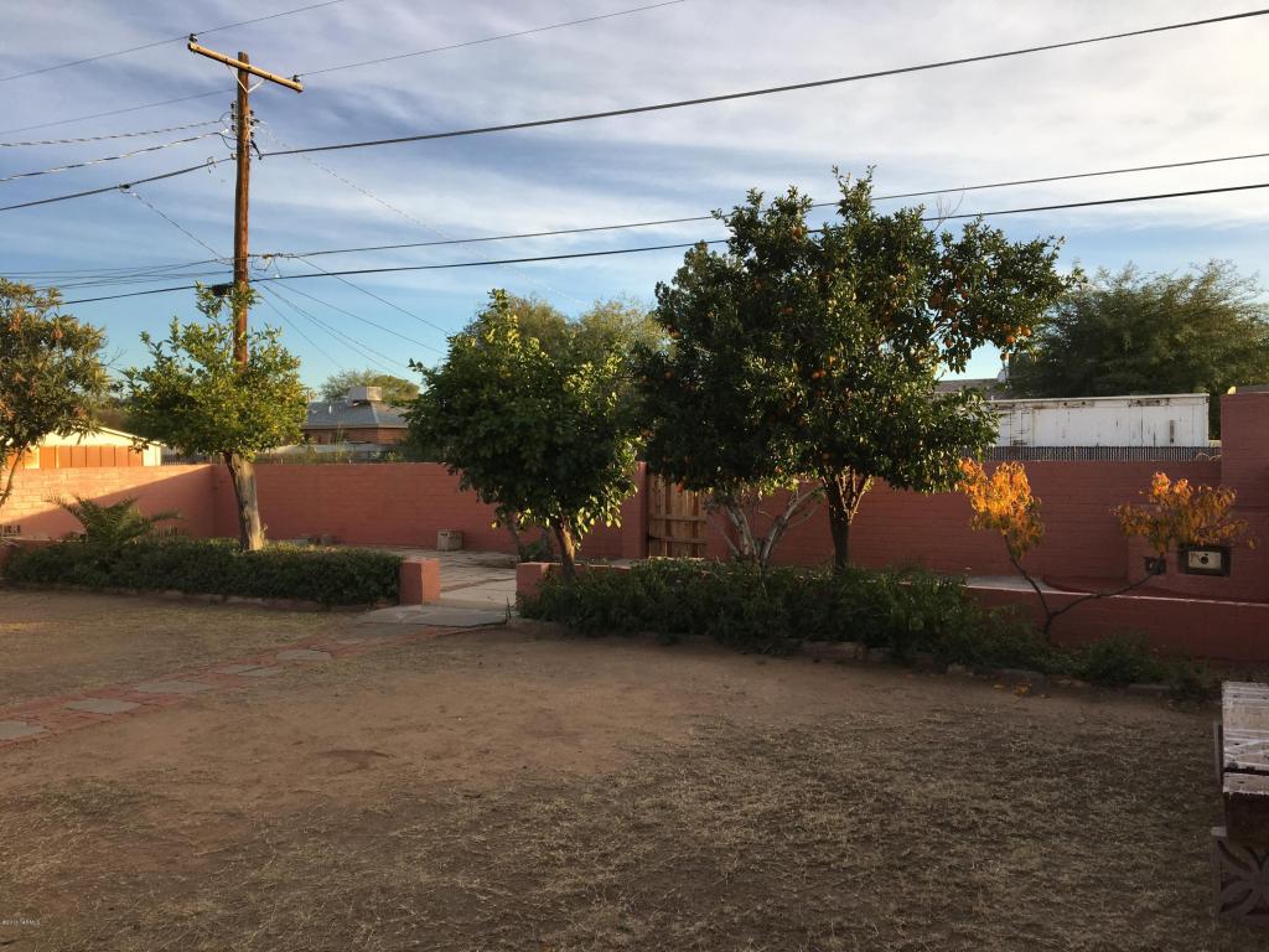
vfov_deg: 48.2
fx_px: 1063
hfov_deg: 61.7
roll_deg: -0.1
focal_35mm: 29
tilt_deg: +0.6
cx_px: 634
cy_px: 476
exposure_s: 1/463
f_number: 2.2
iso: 25
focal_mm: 4.15
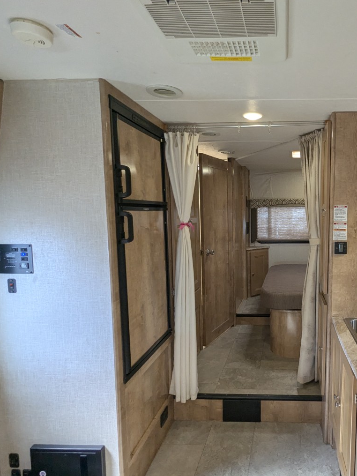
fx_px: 303
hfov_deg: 57.3
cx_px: 277
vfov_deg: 76.4
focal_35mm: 22
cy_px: 240
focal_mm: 2.35
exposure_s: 1/168
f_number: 2.2
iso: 281
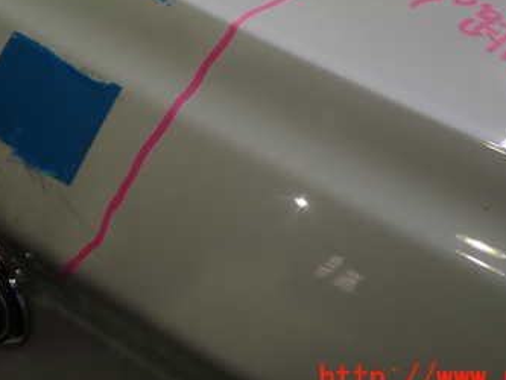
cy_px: 56
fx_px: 790
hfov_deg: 35.4
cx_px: 207
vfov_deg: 26.4
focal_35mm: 54
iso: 100
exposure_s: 1/60
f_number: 2.3
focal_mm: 5.4
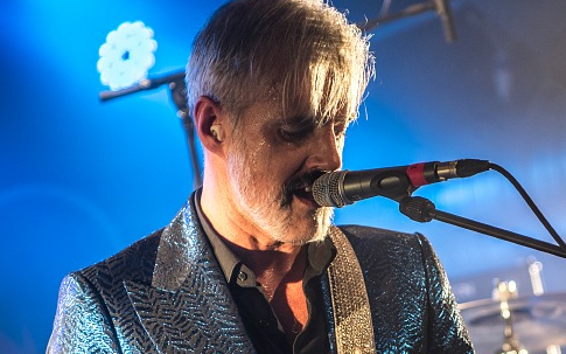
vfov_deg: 8.2
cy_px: 252
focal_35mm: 159
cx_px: 417
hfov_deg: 13.1
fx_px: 2452
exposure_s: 1/200
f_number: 2.8
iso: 320
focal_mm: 70
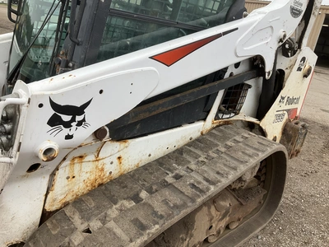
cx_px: 164
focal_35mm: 29
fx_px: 276
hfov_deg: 61.7
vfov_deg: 48.2
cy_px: 124
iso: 25
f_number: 1.8
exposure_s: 1/331
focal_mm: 3
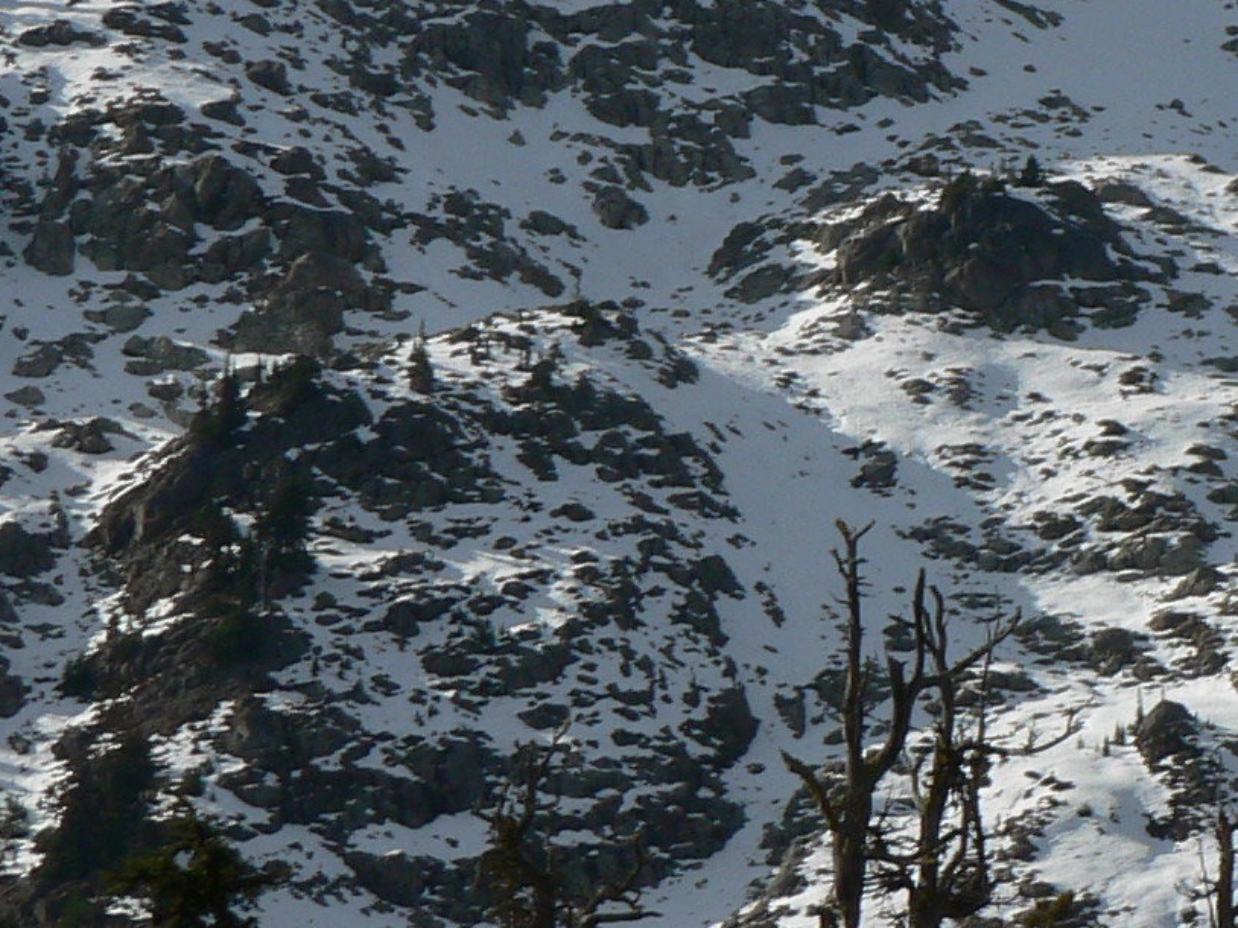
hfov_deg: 7.0
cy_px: 125
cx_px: 1282
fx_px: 10011
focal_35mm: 280
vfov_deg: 5.3
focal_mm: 14.9
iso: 80
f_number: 5
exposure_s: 1/1000
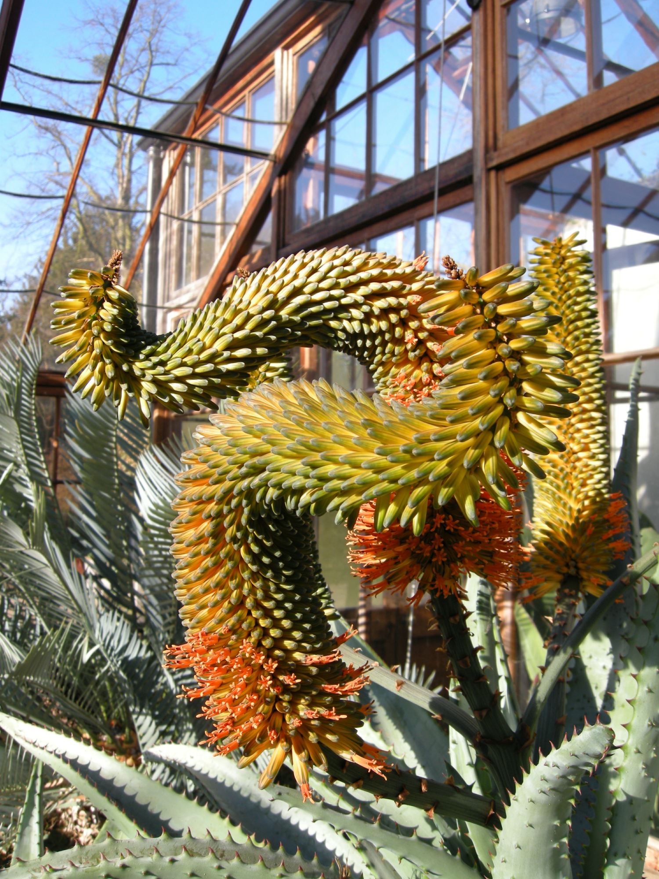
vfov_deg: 52.6
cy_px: 440
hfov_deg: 40.7
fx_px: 888
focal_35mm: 35
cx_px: 330
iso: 64
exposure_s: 1/126
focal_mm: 7.5
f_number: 4.3
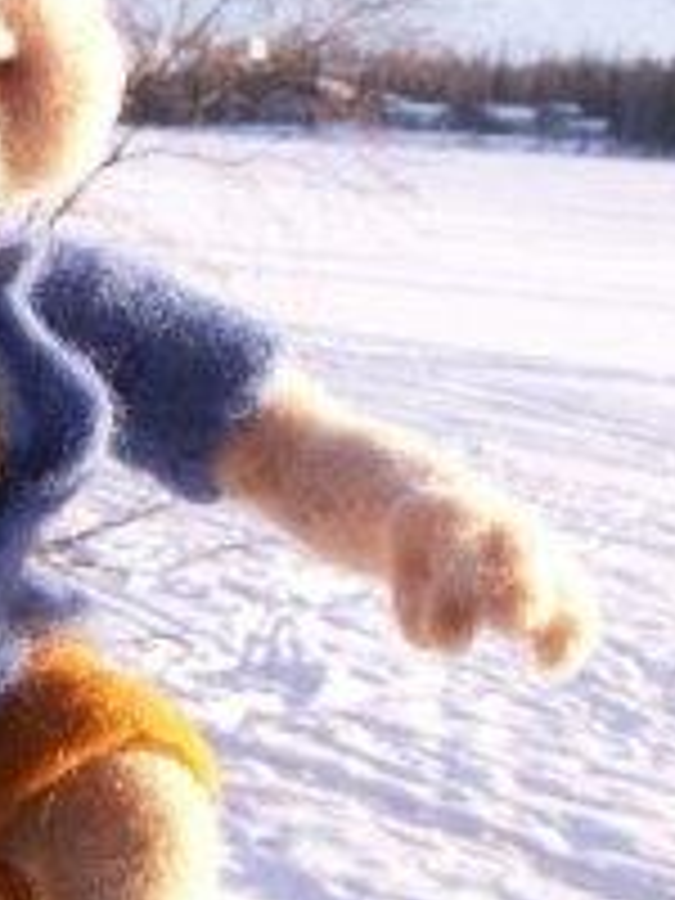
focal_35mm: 101
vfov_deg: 19.4
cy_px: 482
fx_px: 2626
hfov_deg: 14.3
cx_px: -63
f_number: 4.5
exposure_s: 1/100
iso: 50
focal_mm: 7.49
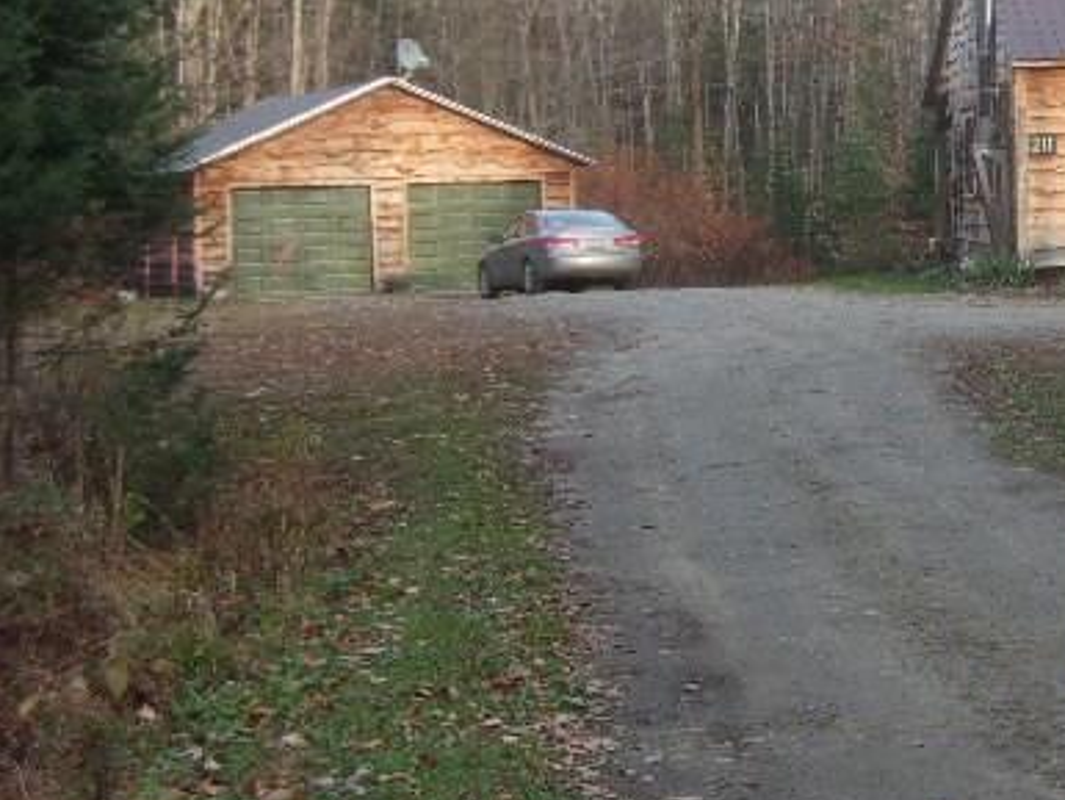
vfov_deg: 16.7
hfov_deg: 21.9
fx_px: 2708
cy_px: 260
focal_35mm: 88
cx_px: 880
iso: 80
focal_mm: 9.4
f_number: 4.2
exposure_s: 1/80
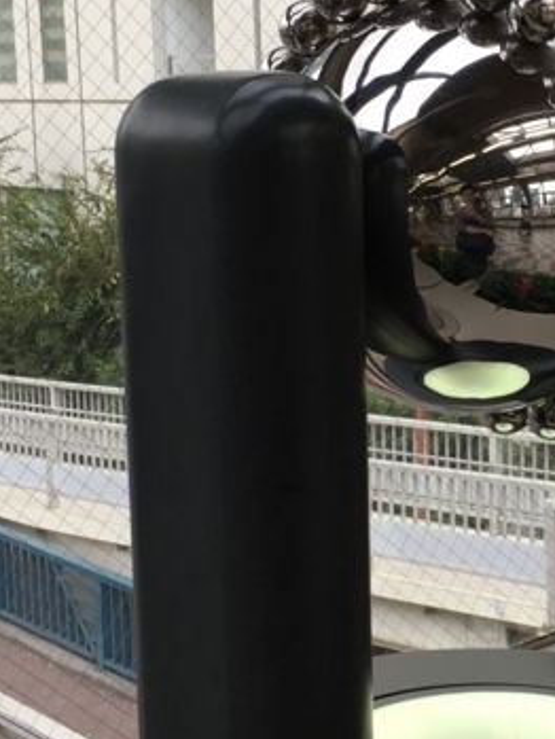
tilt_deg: -8.8
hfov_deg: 17.2
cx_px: 438
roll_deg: +0.3
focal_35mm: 85
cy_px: 354
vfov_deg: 23.0
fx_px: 1816
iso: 40
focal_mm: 4.15
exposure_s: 1/120
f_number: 2.2
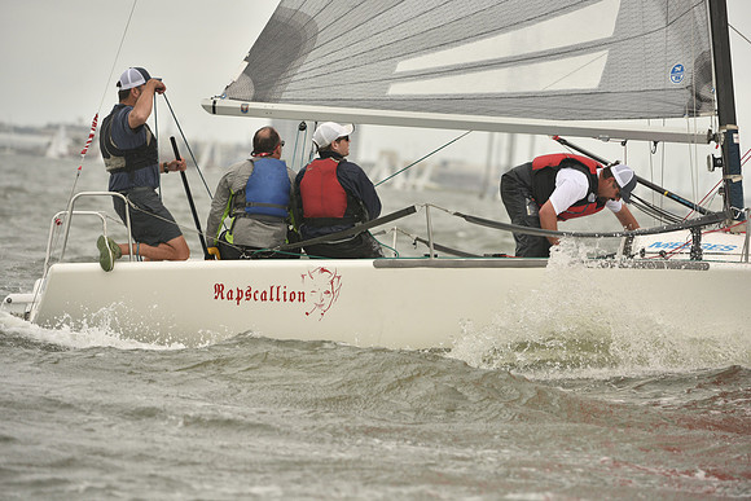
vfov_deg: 4.6
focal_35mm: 300
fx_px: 6260
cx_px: 376
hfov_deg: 6.9
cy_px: 250
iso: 400
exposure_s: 1/1000
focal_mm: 300
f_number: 6.3
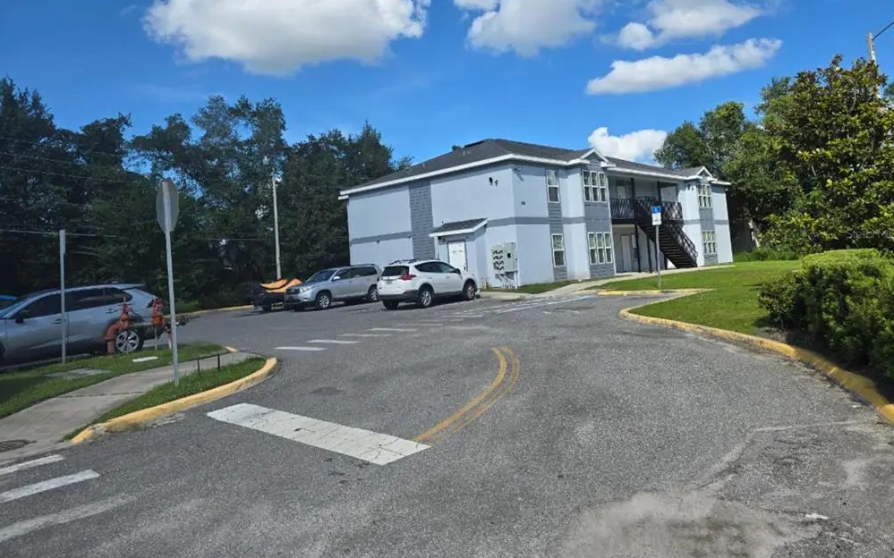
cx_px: 442
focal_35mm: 25
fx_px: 609
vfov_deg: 49.1
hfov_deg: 72.6
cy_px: 233
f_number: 1.7
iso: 12
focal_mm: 6.3
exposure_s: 1/932
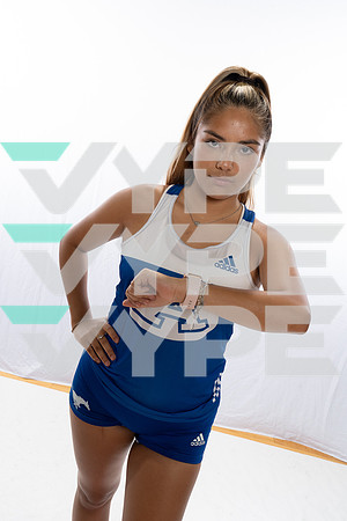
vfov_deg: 55.8
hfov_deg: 38.9
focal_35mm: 34
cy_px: 260
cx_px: 174
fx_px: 492
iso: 1250
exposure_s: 1/250
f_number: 11
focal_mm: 34
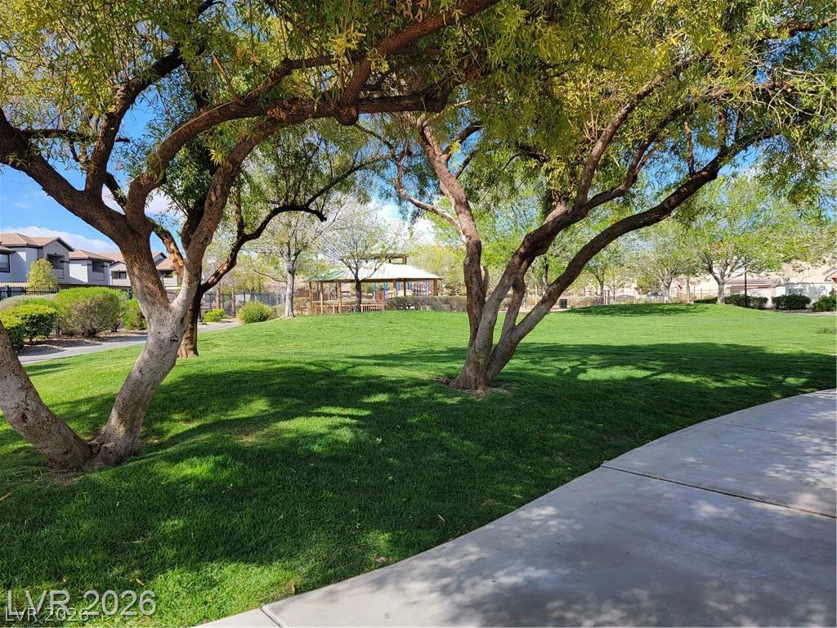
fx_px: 580
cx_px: 418
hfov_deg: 71.6
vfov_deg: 56.8
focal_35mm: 24
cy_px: 314
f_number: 1.8
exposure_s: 1/396
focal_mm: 6.7
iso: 16
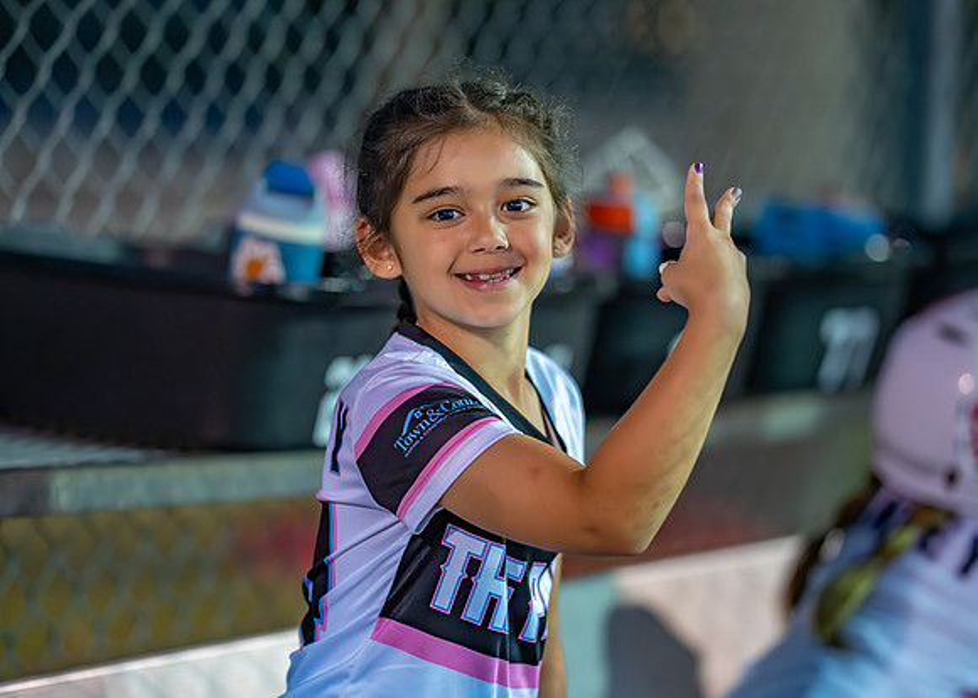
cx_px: 514
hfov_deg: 14.0
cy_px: 347
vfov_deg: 10.0
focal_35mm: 144
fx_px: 3996
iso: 6400
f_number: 1.8
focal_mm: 135
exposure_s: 1/1000
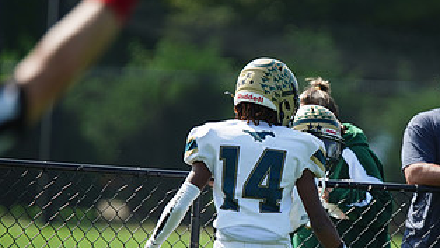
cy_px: 195
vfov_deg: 2.1
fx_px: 6782
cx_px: 301
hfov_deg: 3.7
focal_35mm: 581
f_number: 2.8
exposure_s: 1/3200
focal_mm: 300
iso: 400
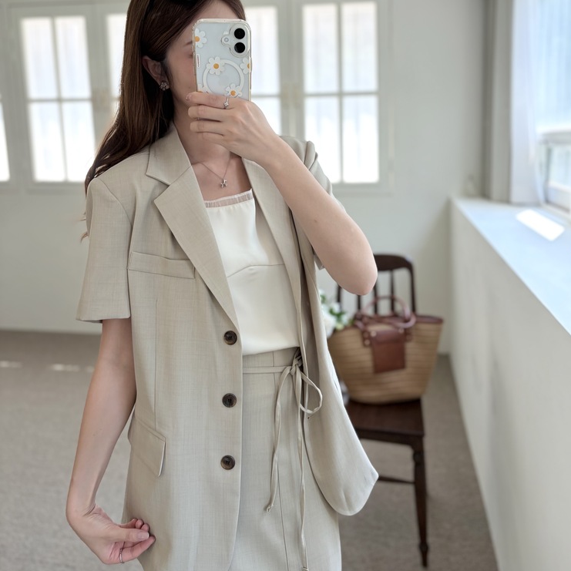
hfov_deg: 52.5
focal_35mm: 31
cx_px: 288
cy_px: 212
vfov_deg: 51.9
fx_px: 579
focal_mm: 5.96
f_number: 1.6
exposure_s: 1/184
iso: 50
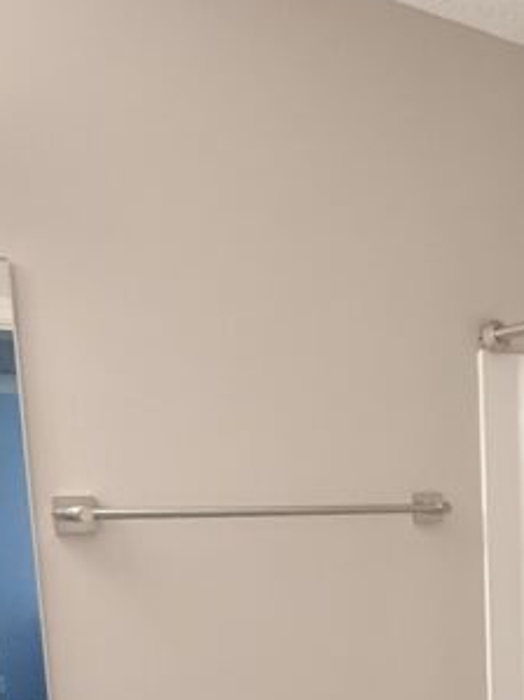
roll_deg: +0.7
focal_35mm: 50
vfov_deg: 35.3
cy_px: 668
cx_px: 592
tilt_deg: -6.8
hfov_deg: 26.5
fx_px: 1010
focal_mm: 2.22
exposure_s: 1/120
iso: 320
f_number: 2.2
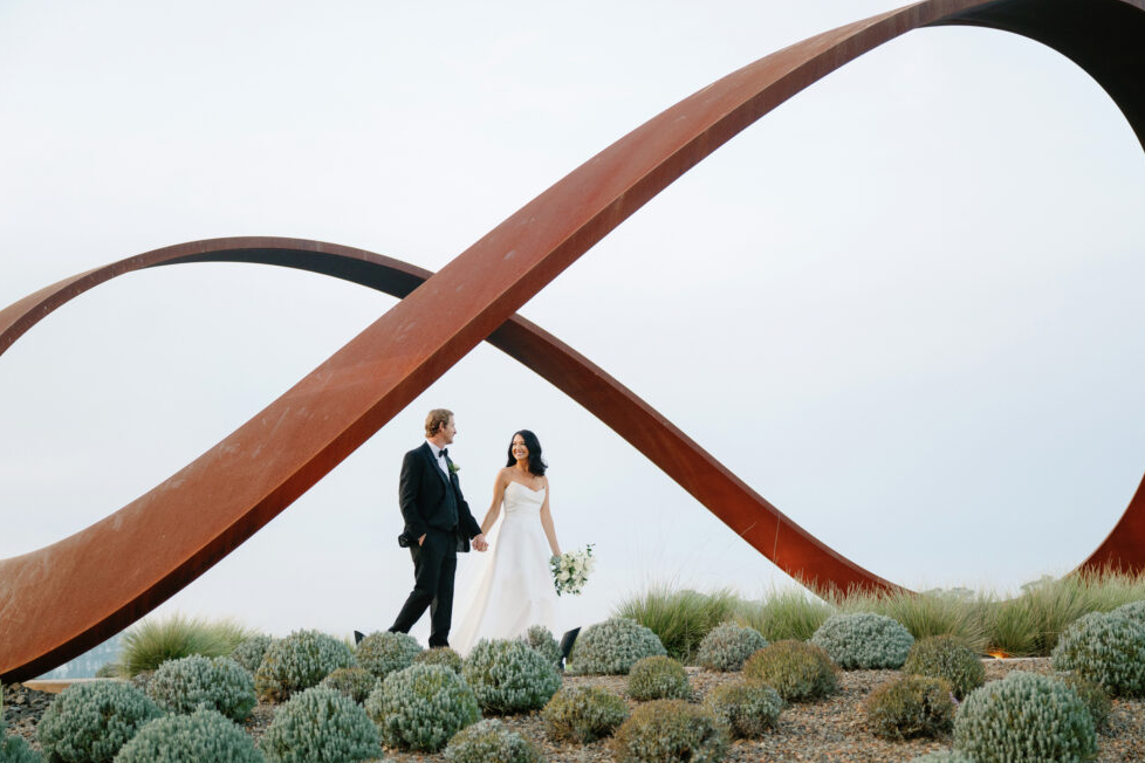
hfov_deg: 44.5
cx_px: 568
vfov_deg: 30.5
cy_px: 380
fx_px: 1399
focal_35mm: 44
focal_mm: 42
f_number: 2.8
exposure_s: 1/200
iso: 800
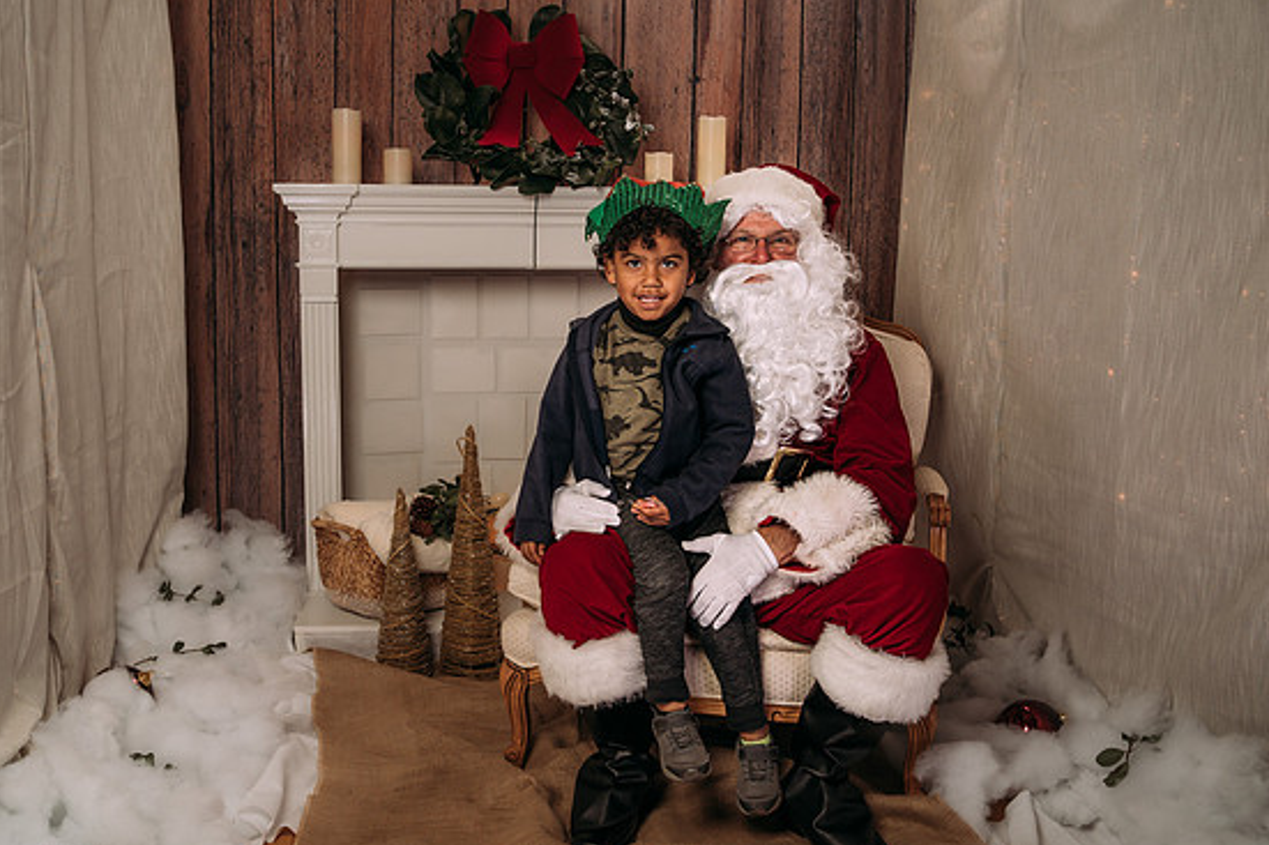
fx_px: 1409
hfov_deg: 48.4
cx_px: 583
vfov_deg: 33.4
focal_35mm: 40
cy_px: 428
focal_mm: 35
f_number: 5.6
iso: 100
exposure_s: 1/100
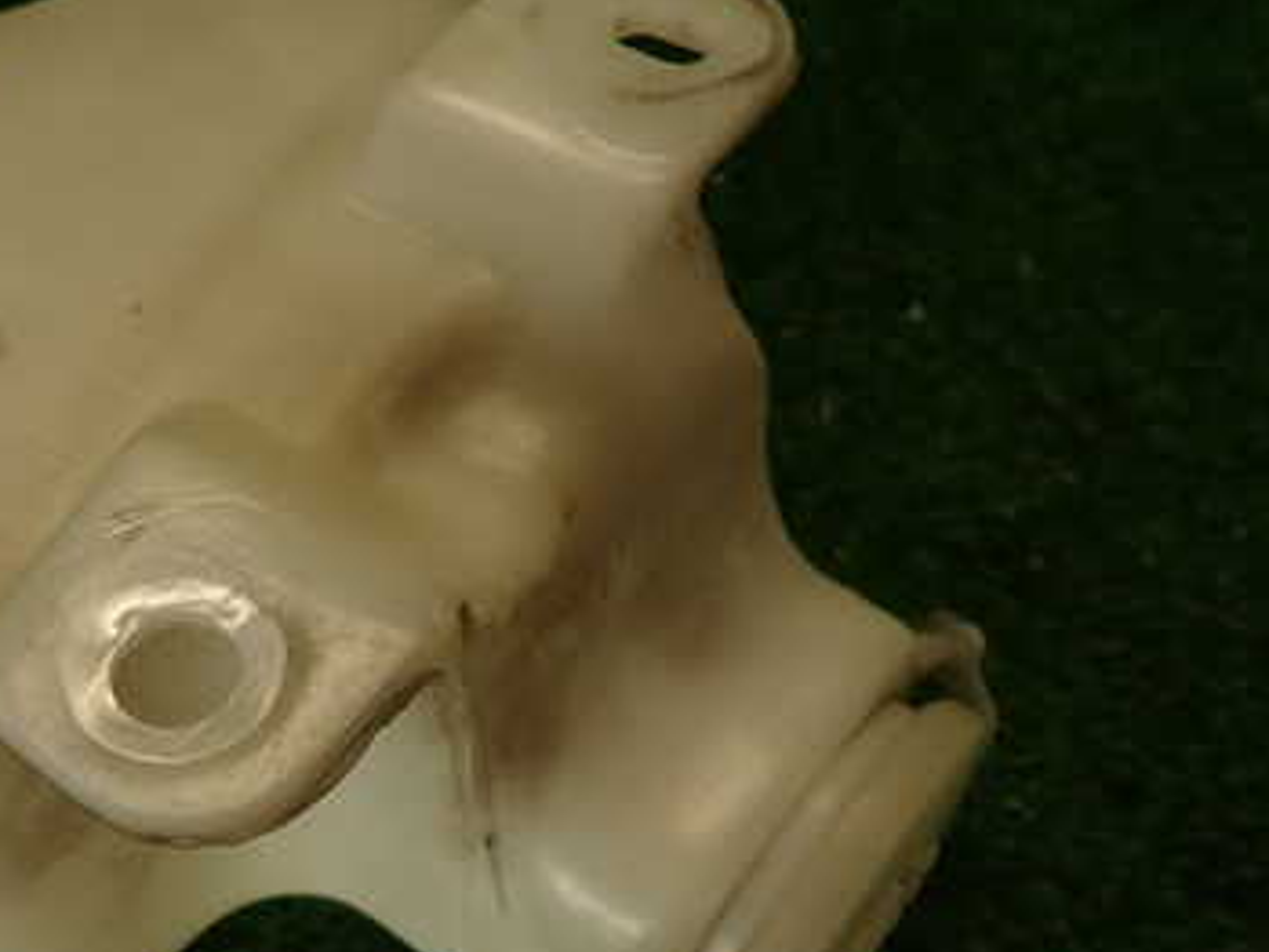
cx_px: 185
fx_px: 1577
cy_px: 545
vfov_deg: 33.6
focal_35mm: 43
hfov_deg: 41.2
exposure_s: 1/80
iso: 100
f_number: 2
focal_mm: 4.5
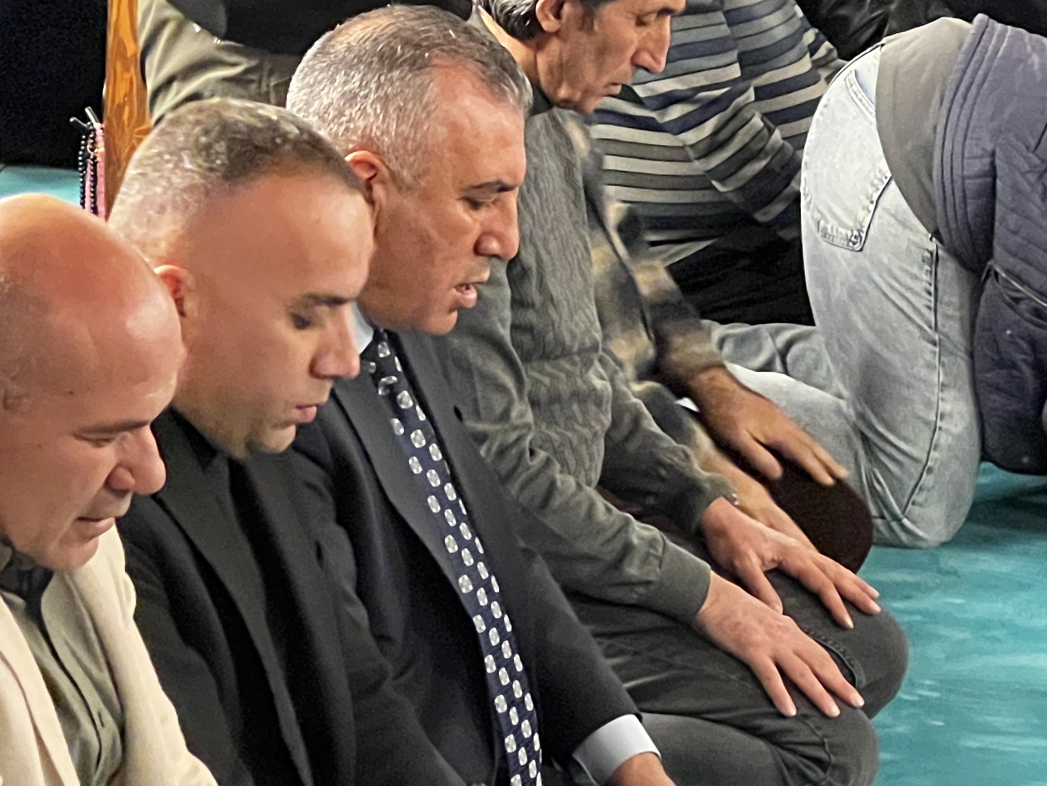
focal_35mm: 190
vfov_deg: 7.8
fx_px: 5748
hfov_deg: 10.4
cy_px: 367
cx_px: 375
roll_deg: -0.5
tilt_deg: -12.7
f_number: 2.8
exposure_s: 1/25
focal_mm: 9
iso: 1000
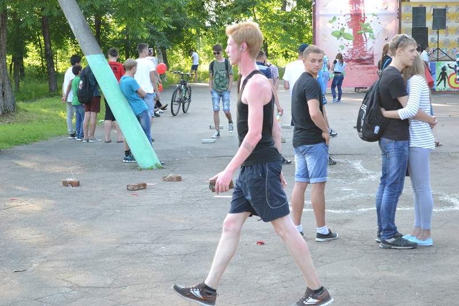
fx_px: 1052
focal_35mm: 82
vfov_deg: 16.5
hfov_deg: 24.6
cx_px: 230
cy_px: 153
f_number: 5.6
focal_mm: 55
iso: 1600
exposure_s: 1/320
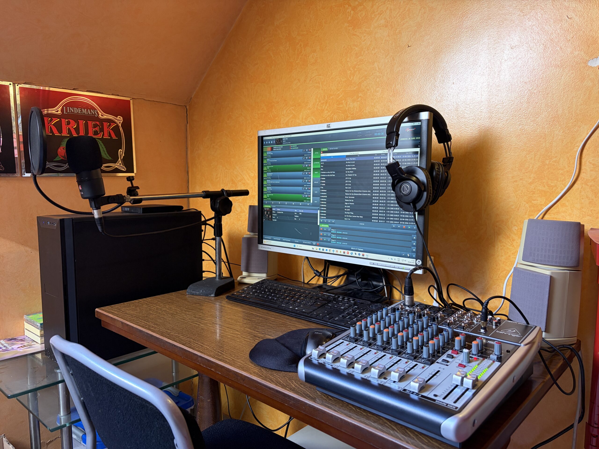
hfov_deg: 67.3
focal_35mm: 26
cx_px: 300
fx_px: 450
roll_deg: +0.0
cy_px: 224
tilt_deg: -6.1
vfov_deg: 53.1
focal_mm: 5.96
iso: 160
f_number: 1.6
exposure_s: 1/50
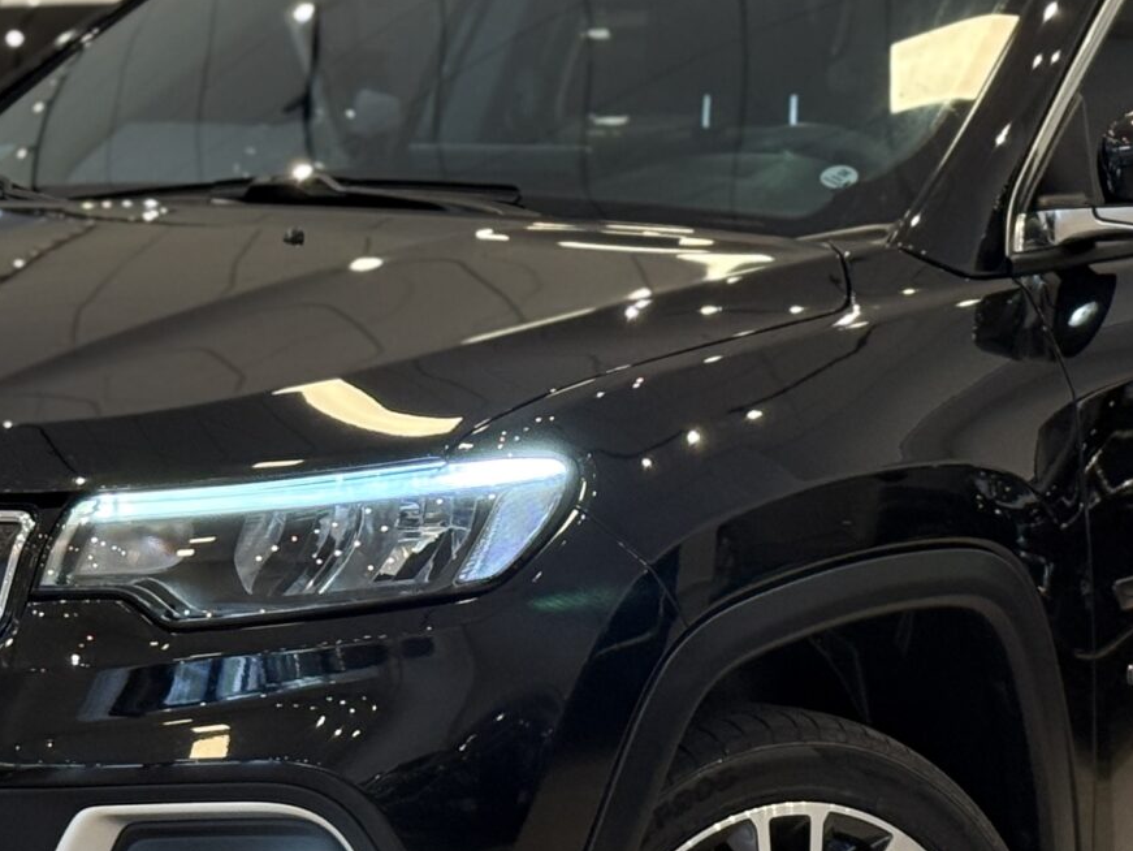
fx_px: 4617
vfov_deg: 10.5
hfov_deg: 14.0
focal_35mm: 141
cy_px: 513
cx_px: 533
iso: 250
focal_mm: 6.76
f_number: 1.78
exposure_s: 1/60
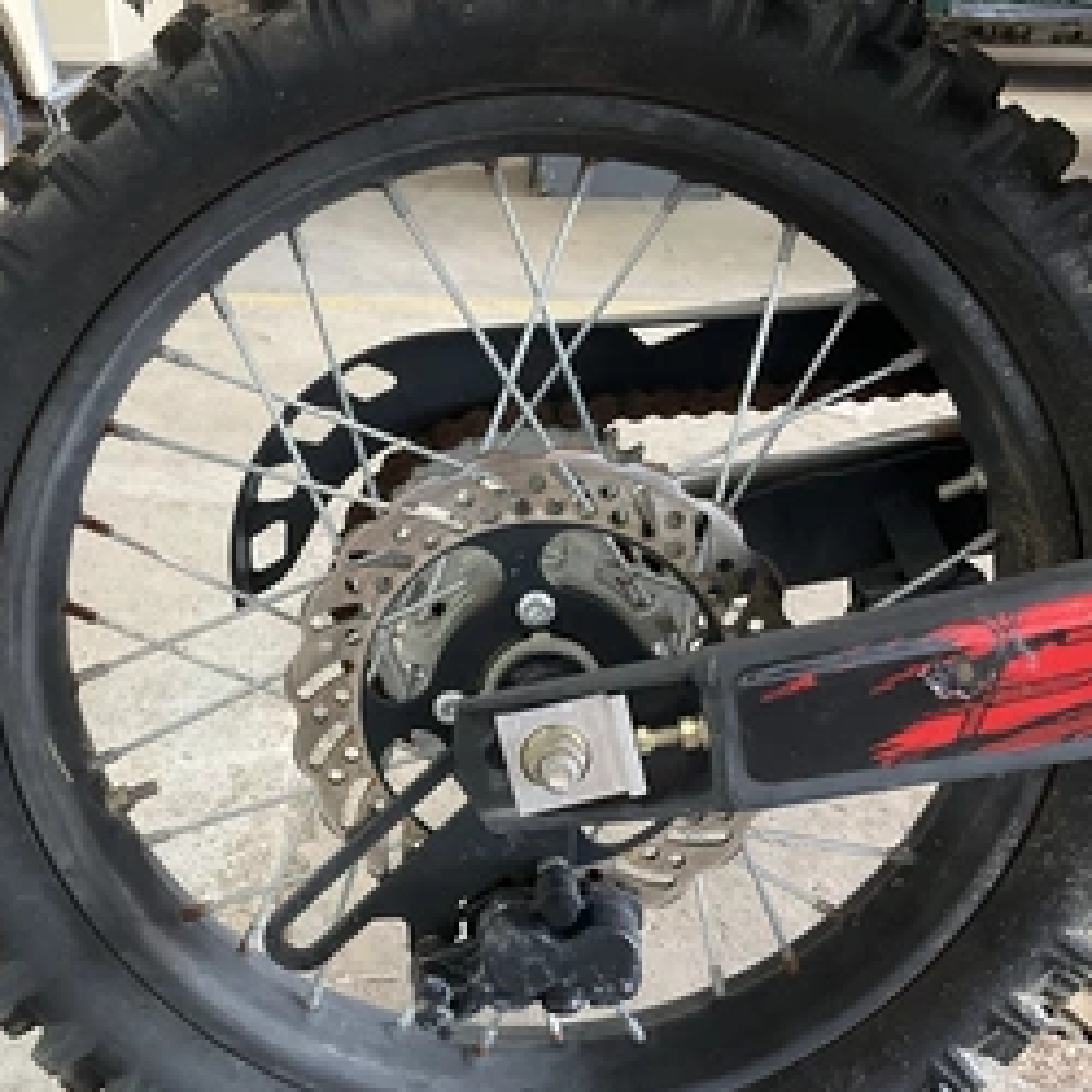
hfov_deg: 40.8
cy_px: 585
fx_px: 1463
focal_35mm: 41
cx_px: 476
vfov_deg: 40.9
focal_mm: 3
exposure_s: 1/40
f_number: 1.8
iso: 250
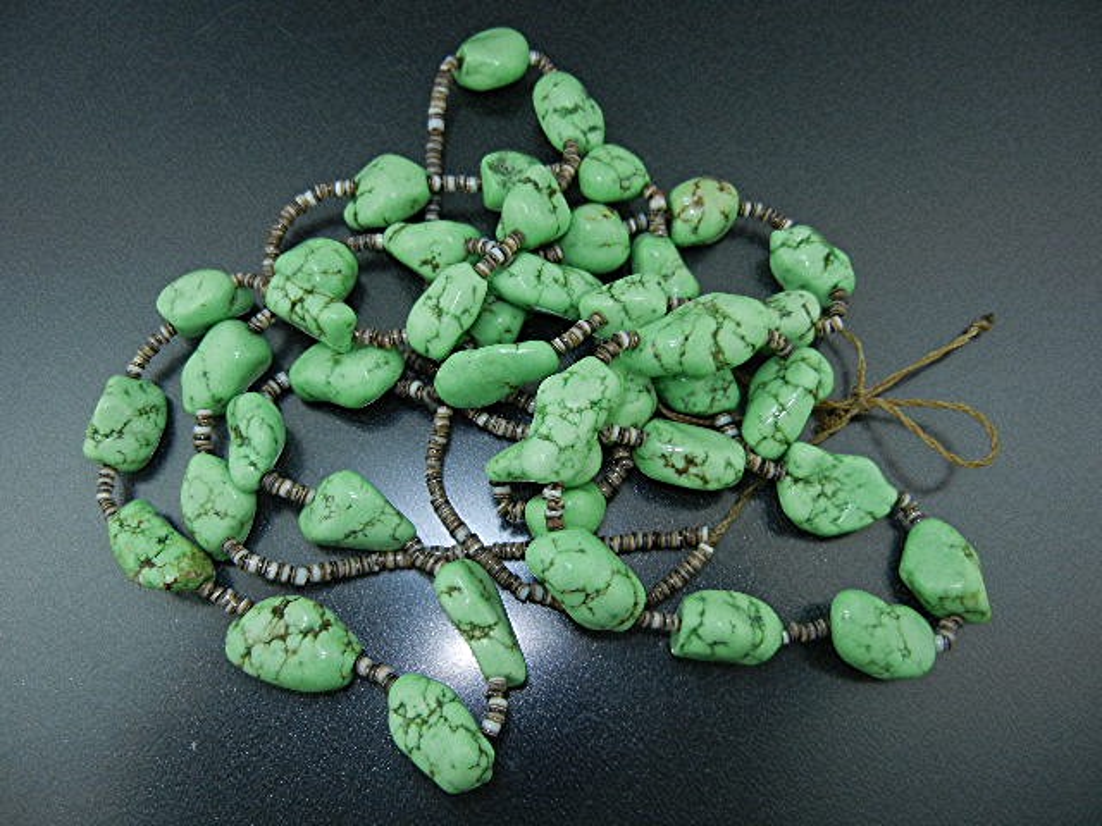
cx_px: 551
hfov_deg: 54.0
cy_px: 413
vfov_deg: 41.8
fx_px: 1082
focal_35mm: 34
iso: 200
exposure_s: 1/32
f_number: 3.6
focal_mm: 6.2
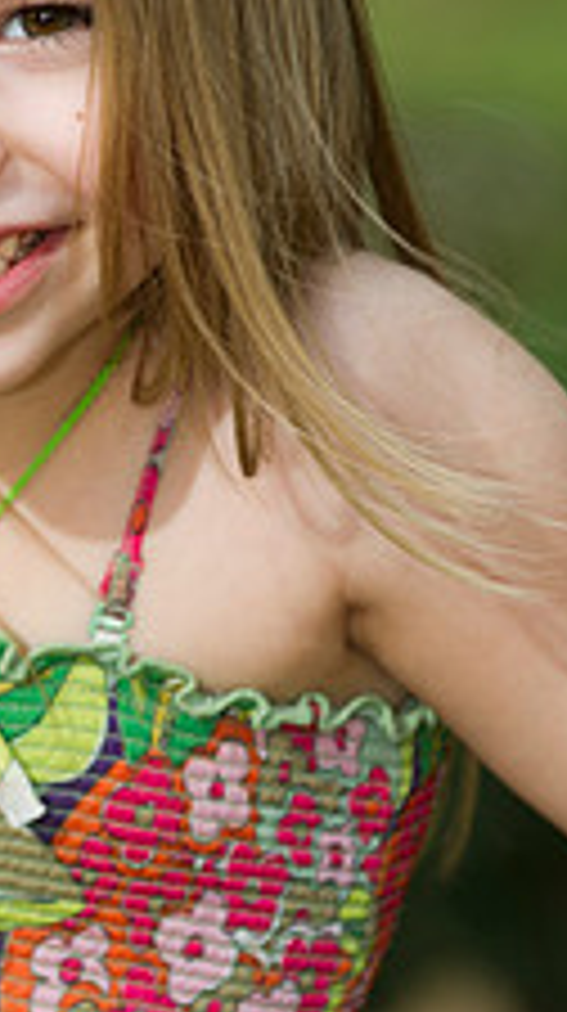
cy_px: 468
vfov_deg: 5.2
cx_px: 2
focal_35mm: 419
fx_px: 11237
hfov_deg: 2.9
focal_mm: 200
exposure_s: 1/100
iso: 200
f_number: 3.5
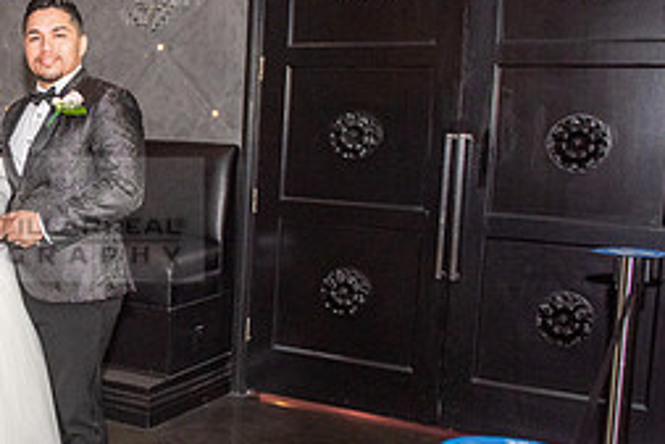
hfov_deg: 32.9
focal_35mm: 55
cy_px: 219
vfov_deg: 24.7
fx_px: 1017
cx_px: -18
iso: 1600
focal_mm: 24
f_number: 4
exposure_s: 1/160
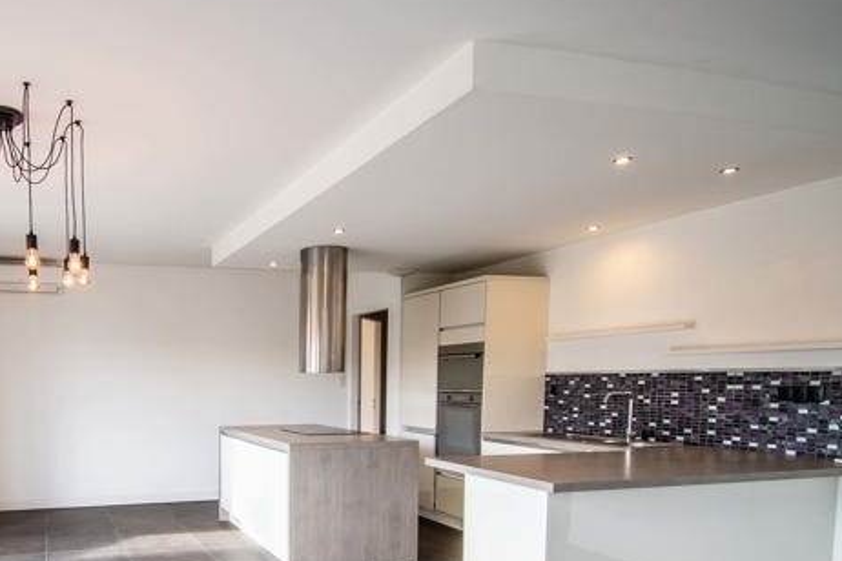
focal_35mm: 26
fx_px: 608
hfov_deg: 64.8
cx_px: 200
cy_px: 429
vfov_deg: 47.5
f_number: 4.5
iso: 250
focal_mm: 10
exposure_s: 1/100
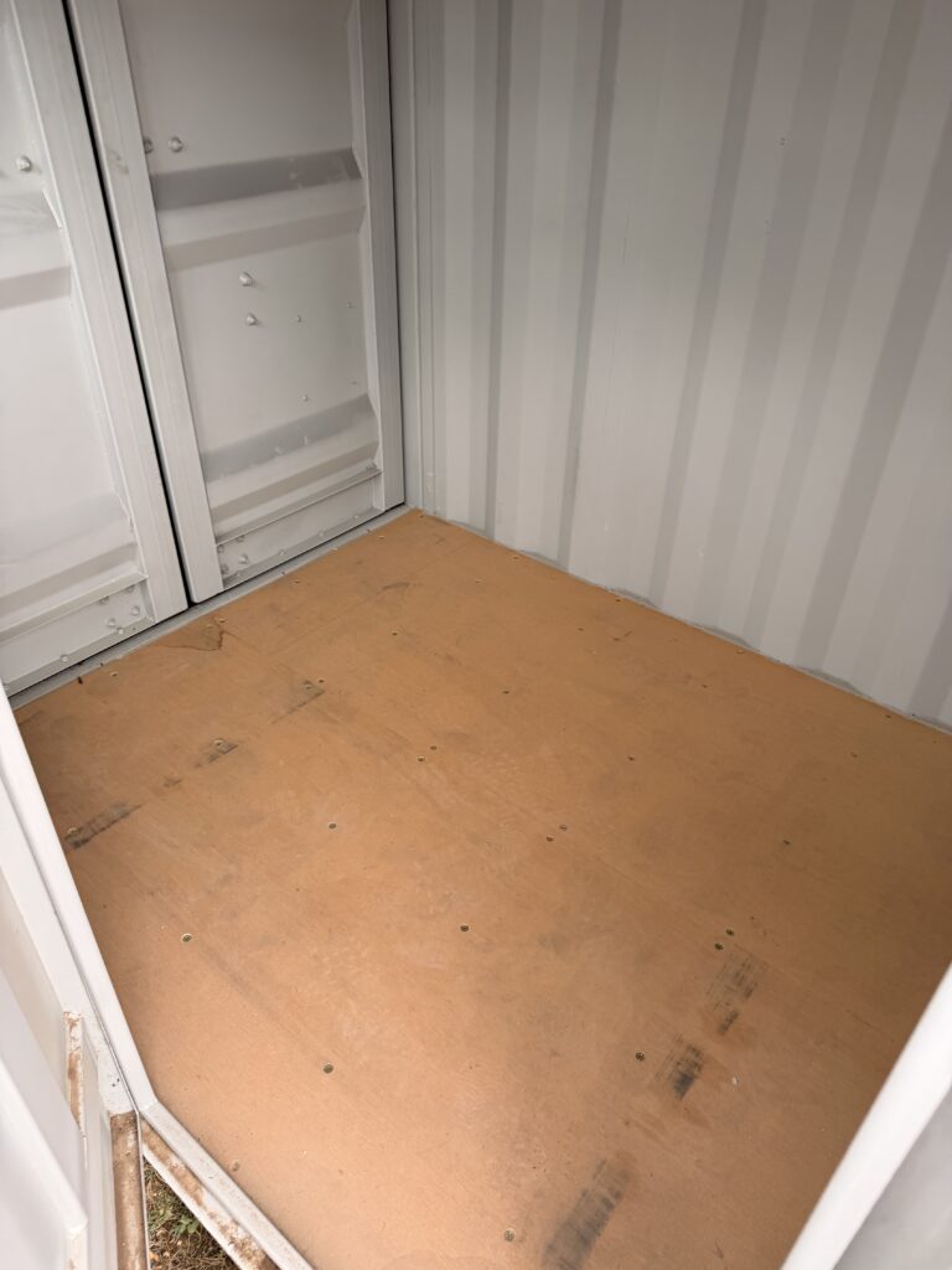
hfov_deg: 56.8
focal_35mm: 24
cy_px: 635
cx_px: 476
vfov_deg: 71.6
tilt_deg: -37.4
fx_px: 880
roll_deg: -0.7
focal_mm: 6.76
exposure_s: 1/121
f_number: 1.78
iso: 80
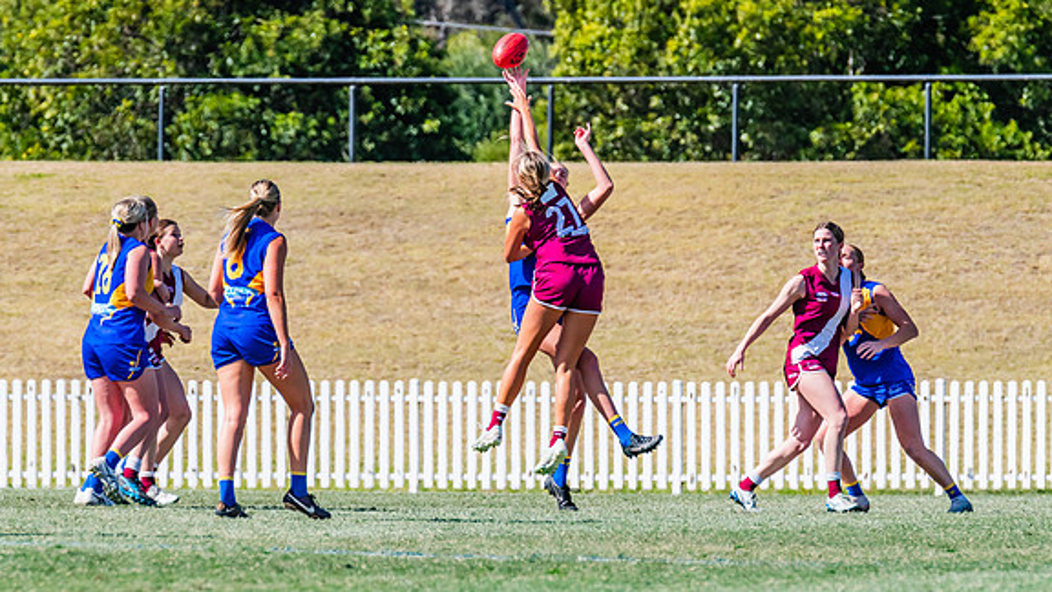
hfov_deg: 3.7
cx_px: 549
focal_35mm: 578
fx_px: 16123
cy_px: 234
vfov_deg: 2.1
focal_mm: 420
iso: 800
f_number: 9
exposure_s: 1/1600
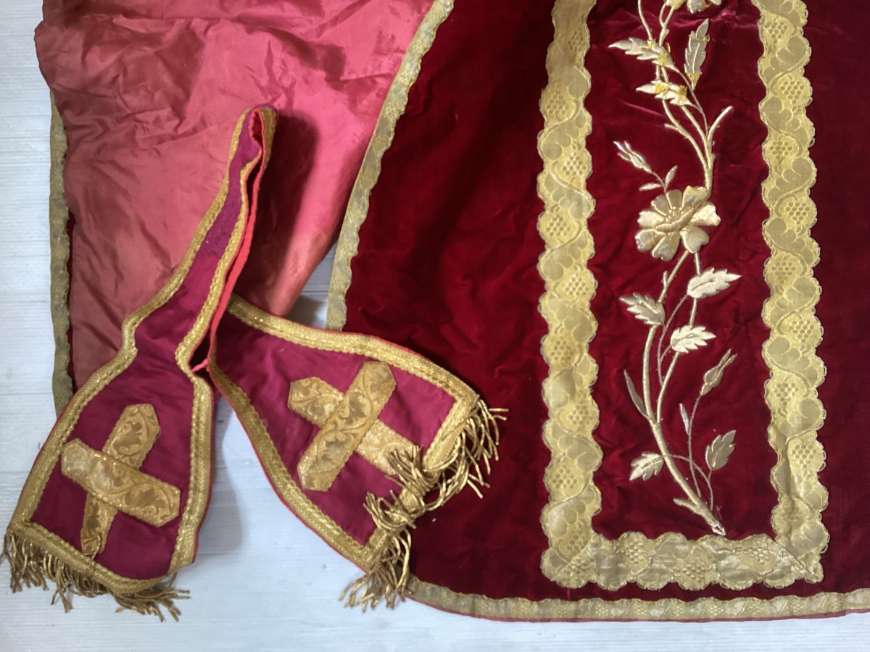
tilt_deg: -85.4
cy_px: 326
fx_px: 779
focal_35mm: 31
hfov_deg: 58.4
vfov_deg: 45.4
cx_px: 435
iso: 320
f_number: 2.4
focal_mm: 3.3
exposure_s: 1/40
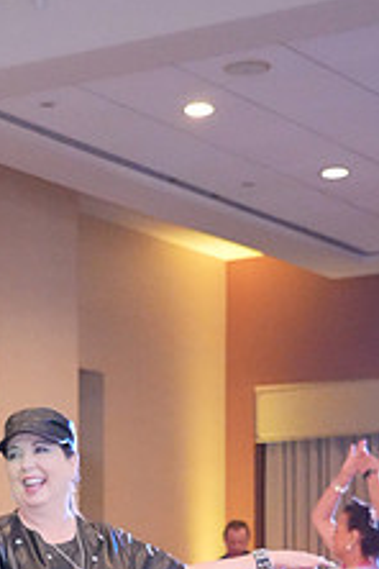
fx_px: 1816
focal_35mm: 115
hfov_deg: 11.7
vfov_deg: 17.0
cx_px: -47
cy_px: 672
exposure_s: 1/400
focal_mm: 44
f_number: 4
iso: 12800
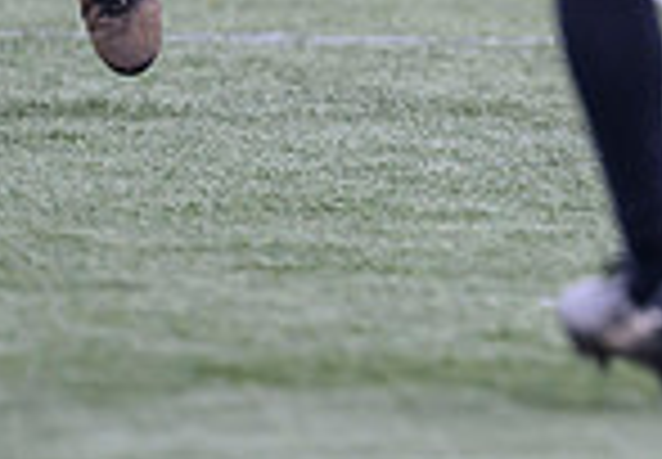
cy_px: -176
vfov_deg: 0.6
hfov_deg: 0.8
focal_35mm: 2499
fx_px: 46535
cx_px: 1363
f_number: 3.2
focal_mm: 400
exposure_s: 1/1250
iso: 500
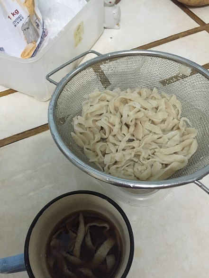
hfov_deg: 48.2
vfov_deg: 61.7
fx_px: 233
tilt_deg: -59.2
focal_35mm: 29
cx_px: 104
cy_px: 139
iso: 320
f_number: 2.2
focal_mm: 4.15
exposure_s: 1/15
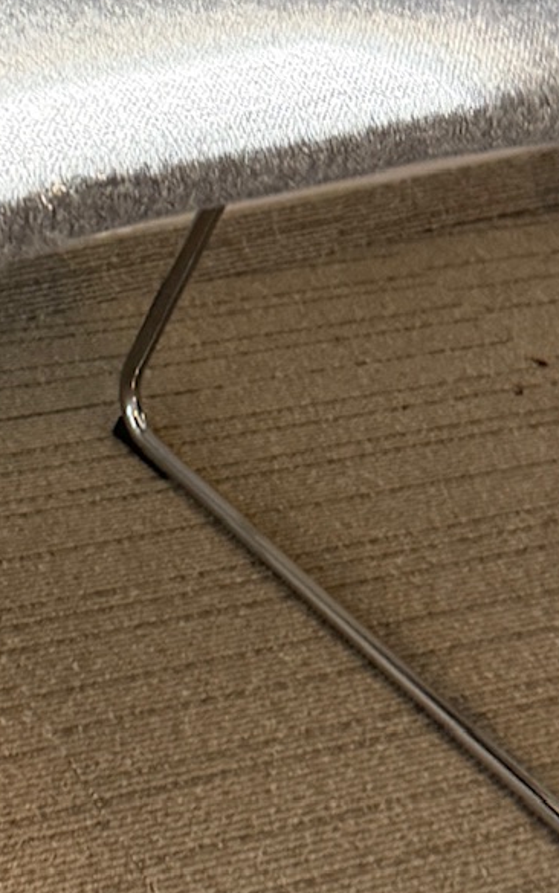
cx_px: 20
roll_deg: -6.0
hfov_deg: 14.5
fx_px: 2168
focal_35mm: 89
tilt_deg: -25.8
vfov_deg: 23.1
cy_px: 269
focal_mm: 6.76
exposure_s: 1/60
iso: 320
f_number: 1.78
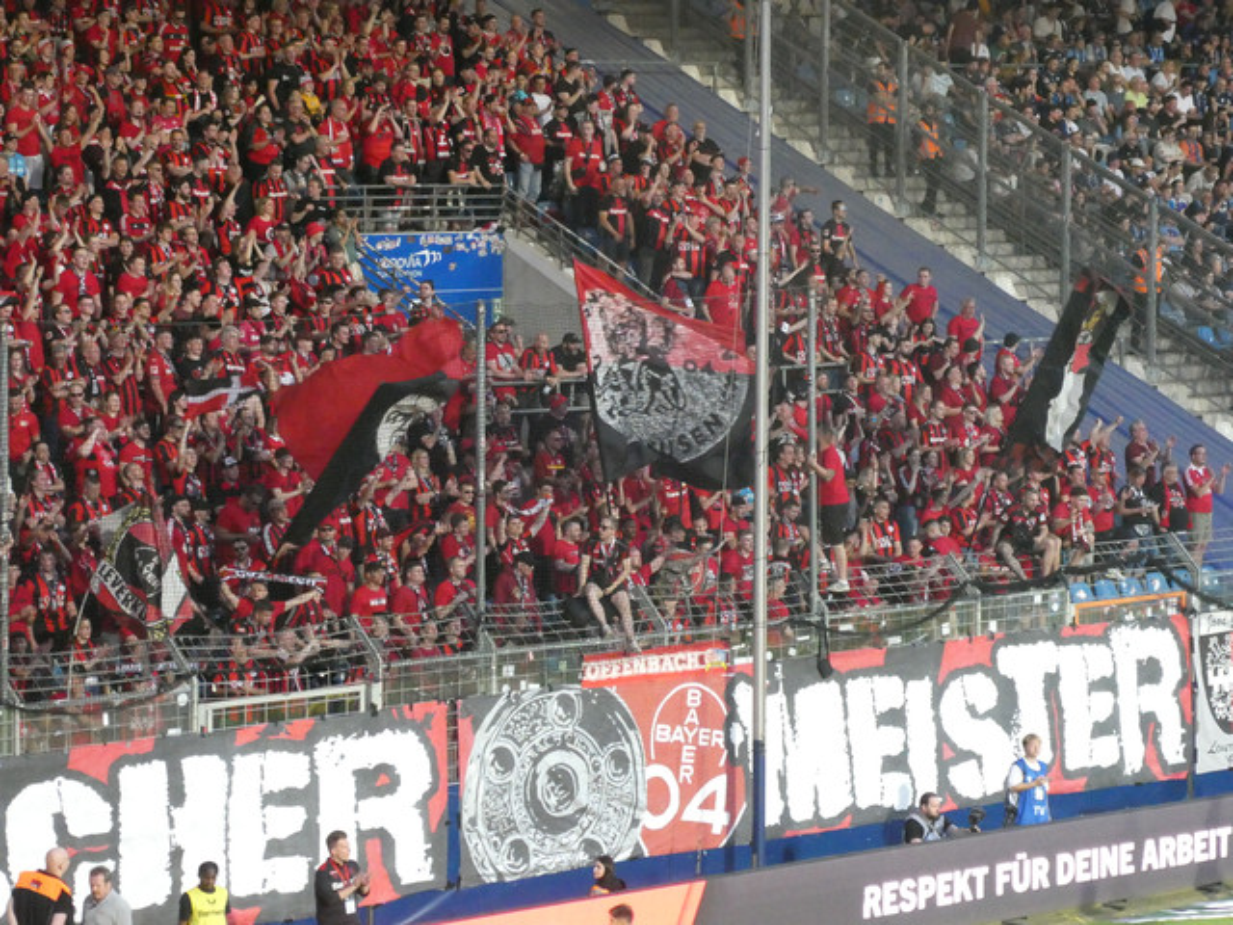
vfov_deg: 11.0
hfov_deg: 14.6
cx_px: 616
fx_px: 4809
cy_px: 462
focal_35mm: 135
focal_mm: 24.2
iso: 1250
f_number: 5.3
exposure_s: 1/80
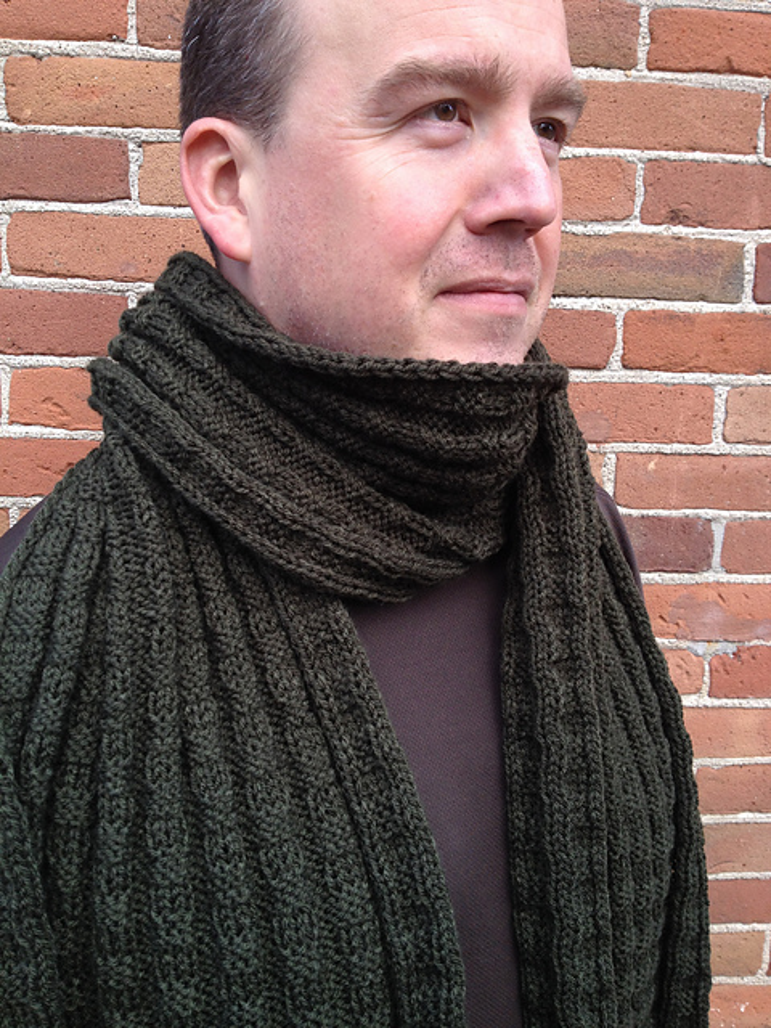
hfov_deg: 40.7
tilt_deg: -13.8
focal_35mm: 35
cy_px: 514
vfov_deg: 52.6
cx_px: 386
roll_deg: -0.8
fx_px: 1039
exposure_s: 1/252
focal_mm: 4.28
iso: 50
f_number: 2.4
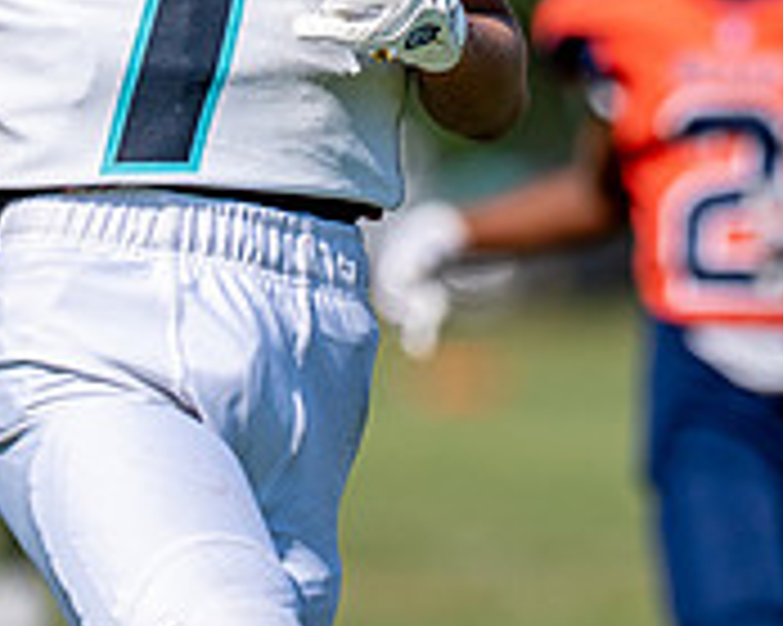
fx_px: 13966
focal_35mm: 603
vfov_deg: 2.6
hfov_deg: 3.2
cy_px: -207
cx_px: 266
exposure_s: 1/5000
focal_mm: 150
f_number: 2.8
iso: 200
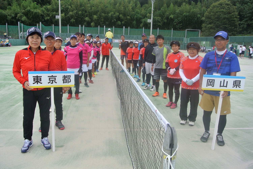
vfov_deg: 46.5
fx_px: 197
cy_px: 84
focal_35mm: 28
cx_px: 126
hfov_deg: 65.4
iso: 100
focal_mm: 10.7
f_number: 4.5
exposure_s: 1/320
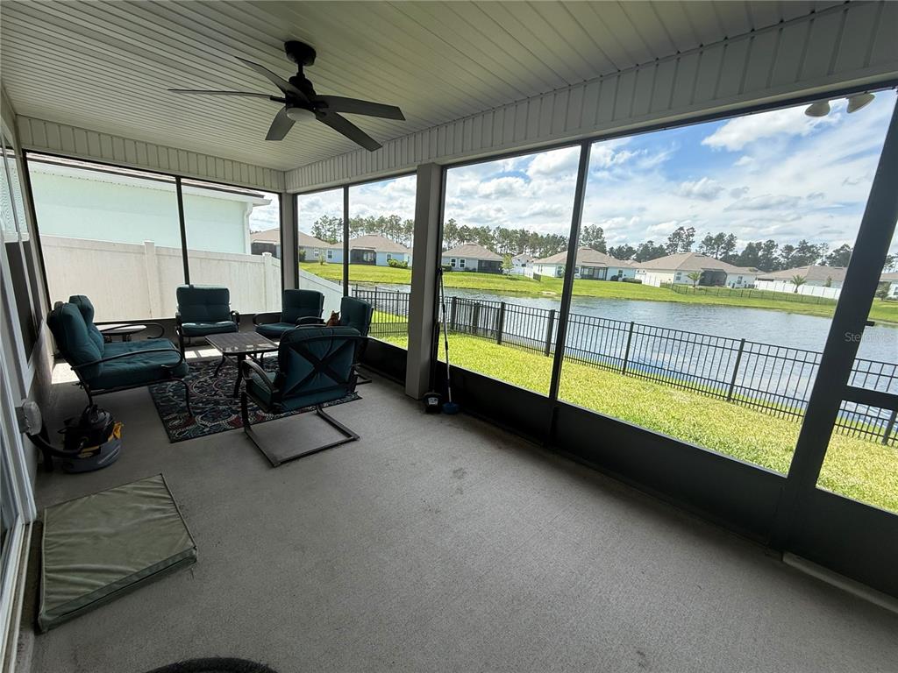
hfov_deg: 102.1
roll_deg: -3.5
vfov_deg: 85.7
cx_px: 449
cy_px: 336
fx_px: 363
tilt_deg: -11.4
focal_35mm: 14
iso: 50
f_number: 2.2
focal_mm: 2.22
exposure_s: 1/742
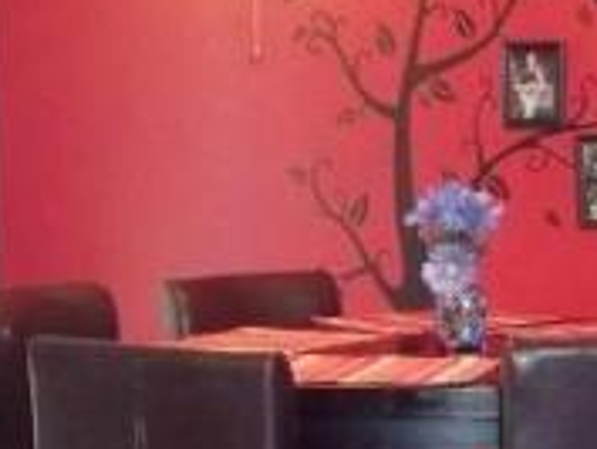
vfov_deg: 14.1
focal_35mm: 105
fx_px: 1812
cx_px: 560
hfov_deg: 18.3
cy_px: 341
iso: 400
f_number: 2.9
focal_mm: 5.7
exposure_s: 1/30
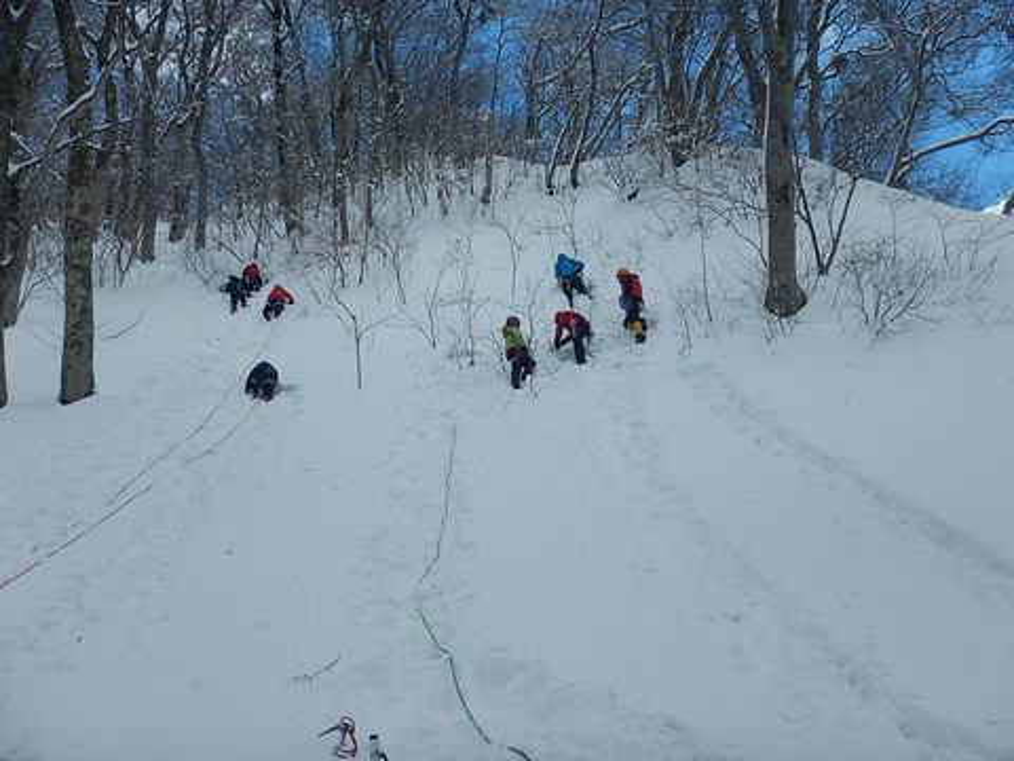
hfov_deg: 46.8
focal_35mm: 40
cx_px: 507
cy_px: 380
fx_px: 1172
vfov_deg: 36.0
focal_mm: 7.2
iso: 125
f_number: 4.2
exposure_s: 1/640
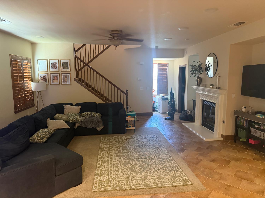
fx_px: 184
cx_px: 132
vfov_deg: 56.8
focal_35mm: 24
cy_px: 99
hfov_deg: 71.6
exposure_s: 1/40
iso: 800
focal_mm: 6.76
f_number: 1.78
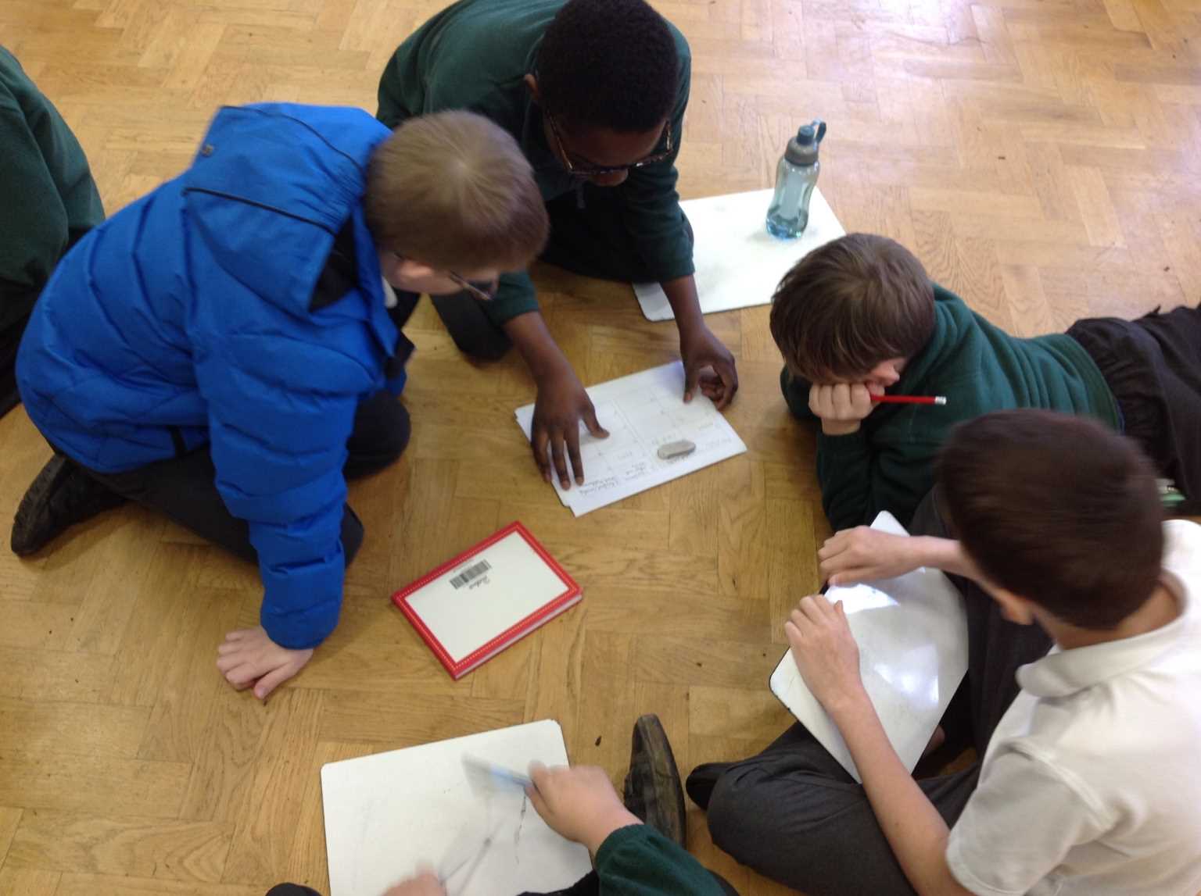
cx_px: 600
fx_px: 1212
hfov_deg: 52.7
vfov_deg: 40.6
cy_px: 448
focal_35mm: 35
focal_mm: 4.28
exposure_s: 1/20
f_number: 2.4
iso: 50
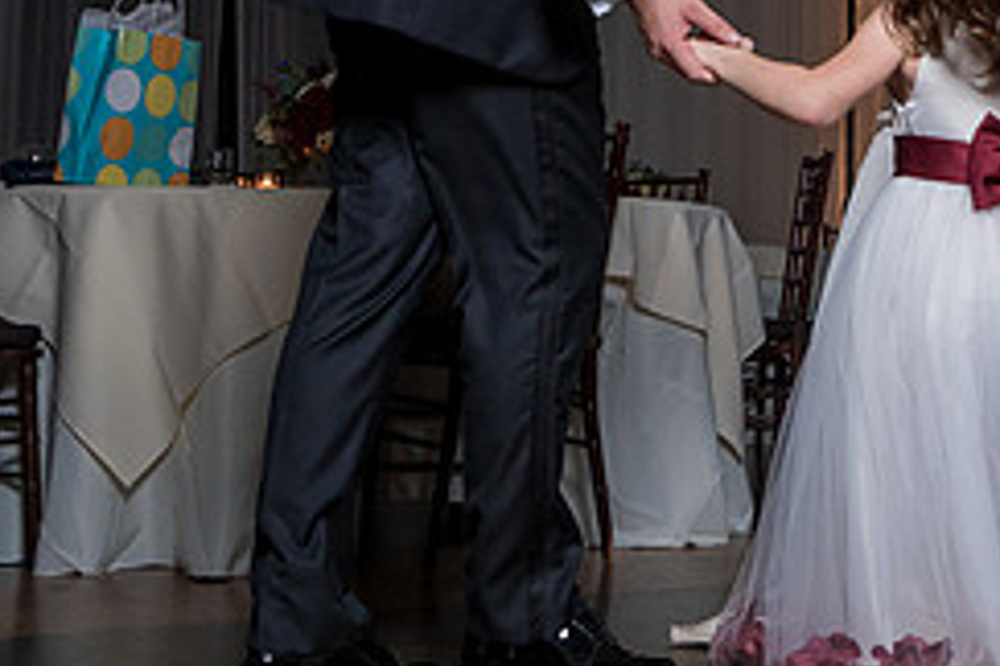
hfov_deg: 24.4
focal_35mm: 80
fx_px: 2222
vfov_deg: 16.9
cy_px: 118
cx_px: 964
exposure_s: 1/200
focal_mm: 28
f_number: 5.6
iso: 2000
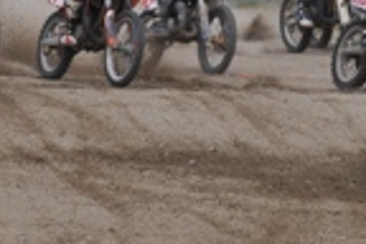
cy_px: 8
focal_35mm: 328
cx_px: -94
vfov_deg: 4.2
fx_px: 3334
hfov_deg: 6.2
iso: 400
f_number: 5
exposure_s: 1/2500
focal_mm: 70
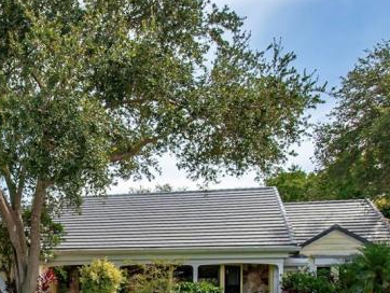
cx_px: 32
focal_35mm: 43
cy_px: 298
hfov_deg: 40.2
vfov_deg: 31.0
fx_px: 485
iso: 200
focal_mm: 10
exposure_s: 1/320
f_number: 9
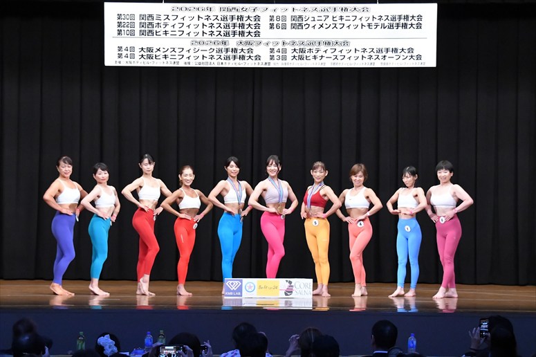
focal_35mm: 108
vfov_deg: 12.7
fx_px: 1607
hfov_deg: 18.9
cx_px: 268
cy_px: 178
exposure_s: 1/400
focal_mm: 72
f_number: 5.6
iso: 8000
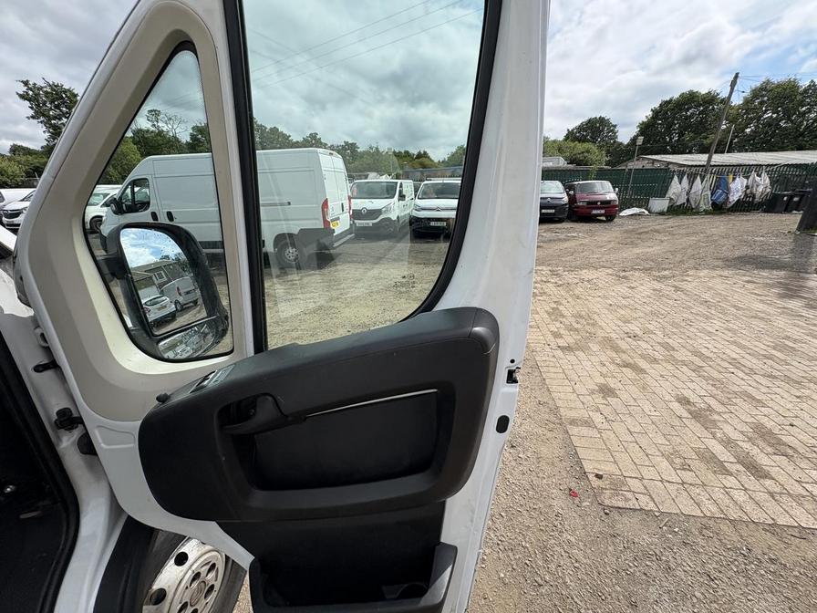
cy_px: 306
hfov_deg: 102.1
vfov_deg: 85.7
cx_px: 408
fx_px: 330
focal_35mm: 14
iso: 50
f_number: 2.2
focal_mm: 2.22
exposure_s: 1/1236
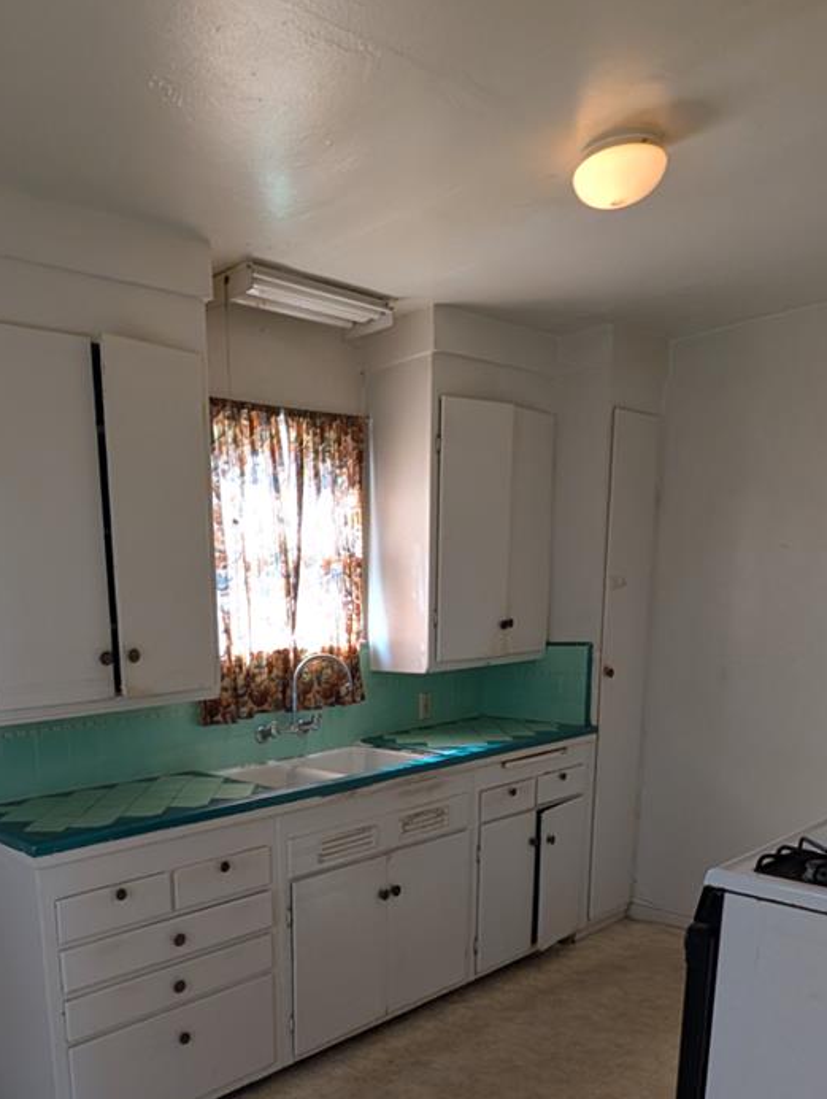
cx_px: 253
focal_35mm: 26
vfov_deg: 63.9
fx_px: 826
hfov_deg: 51.8
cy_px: 803
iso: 182
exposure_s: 1/79.4
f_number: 1.7
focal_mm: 2.02
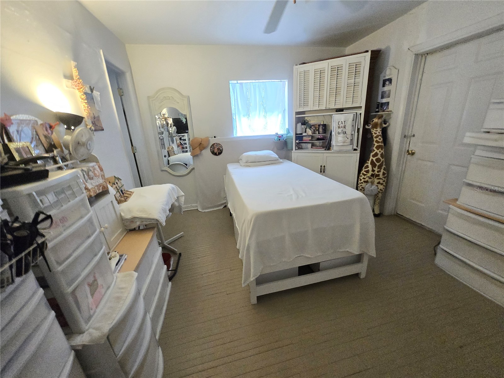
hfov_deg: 106.2
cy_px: 189
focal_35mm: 13
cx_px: 252
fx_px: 189
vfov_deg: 89.9
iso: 320
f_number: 2.2
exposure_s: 1/60
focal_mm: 1.7
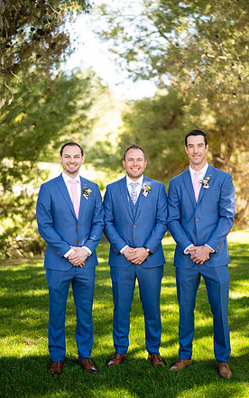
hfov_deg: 24.9
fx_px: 564
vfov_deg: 38.9
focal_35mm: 52
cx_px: 131
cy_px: 196
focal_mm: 50
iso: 200
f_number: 1.4
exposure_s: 1/800
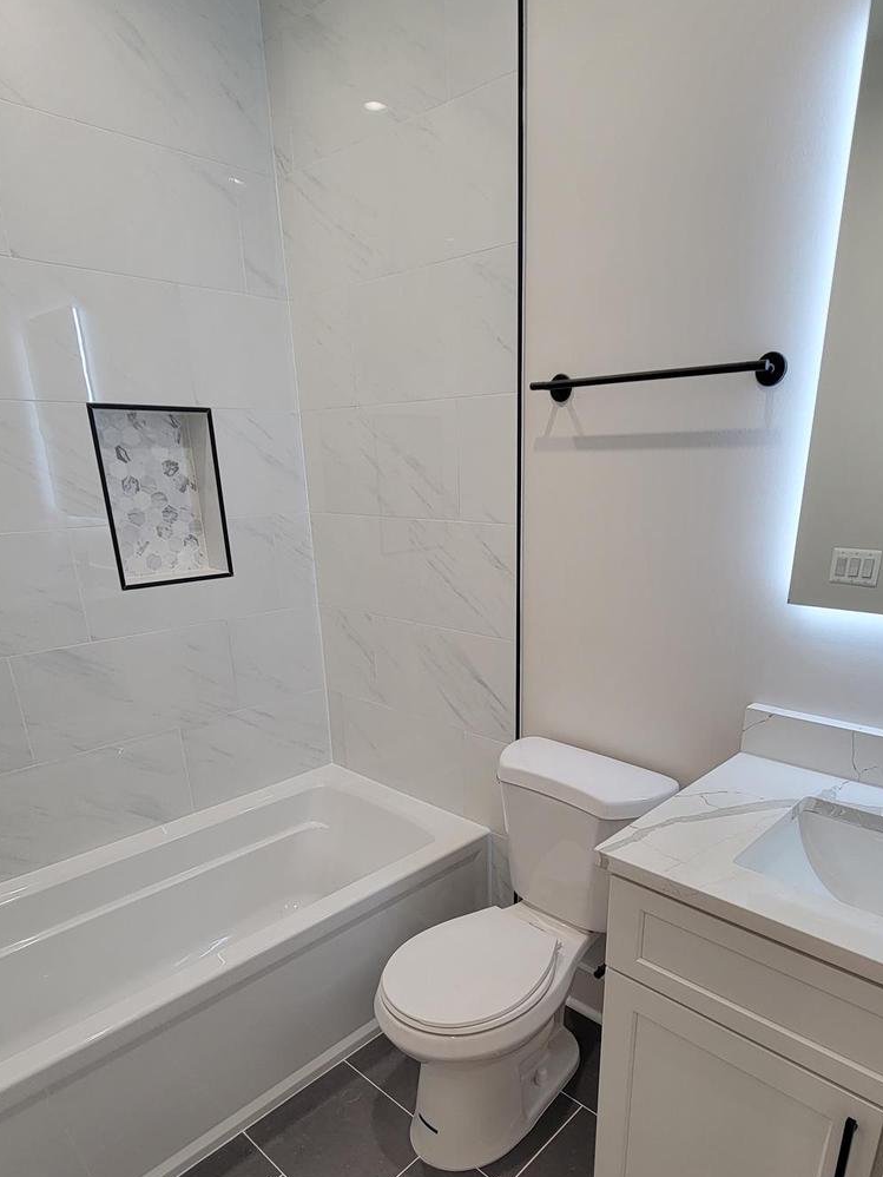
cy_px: 749
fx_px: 680
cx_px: 482
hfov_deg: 65.9
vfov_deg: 79.9
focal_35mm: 20
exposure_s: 1/60
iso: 100
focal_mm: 2.2
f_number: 2.2
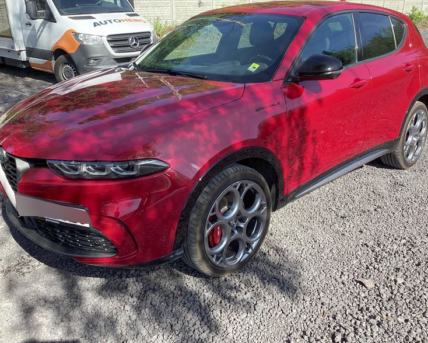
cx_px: 221
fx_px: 418
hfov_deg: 54.2
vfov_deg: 44.5
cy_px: 174
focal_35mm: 33
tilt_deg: -22.8
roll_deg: -1.9
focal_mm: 3.3
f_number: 2.4
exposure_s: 1/369
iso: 25
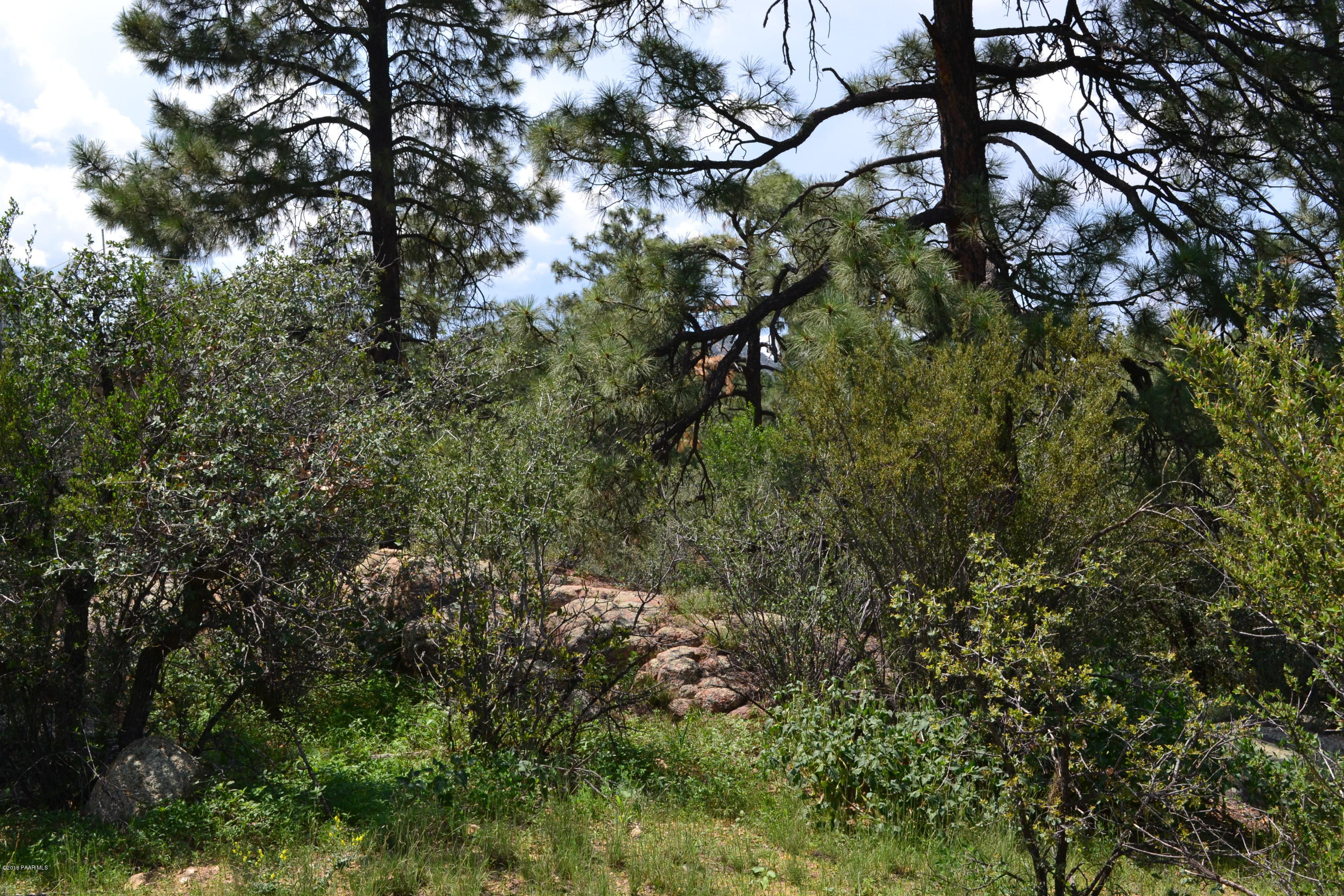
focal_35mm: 44
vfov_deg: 30.8
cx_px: 672
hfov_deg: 45.0
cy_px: 448
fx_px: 1624
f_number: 11
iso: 400
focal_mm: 29
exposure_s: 1/400
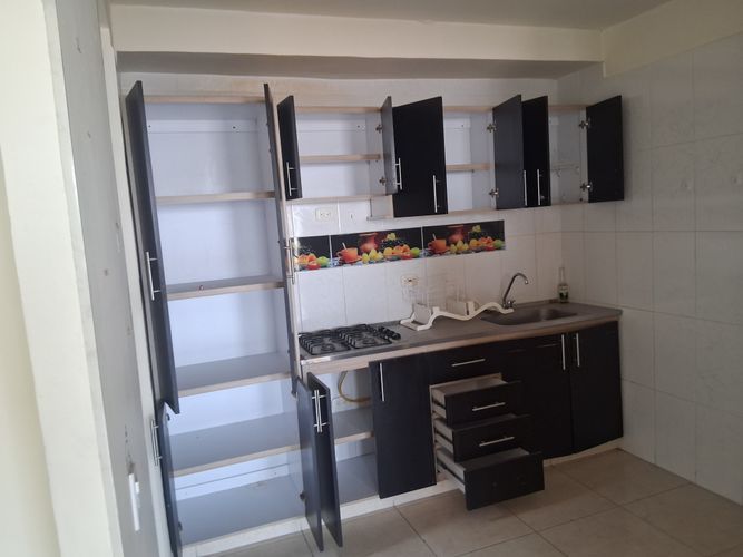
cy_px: 278
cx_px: 372
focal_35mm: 26
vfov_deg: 53.0
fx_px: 558
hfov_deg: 67.3
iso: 250
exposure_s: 1/60
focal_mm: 3.98
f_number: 1.8
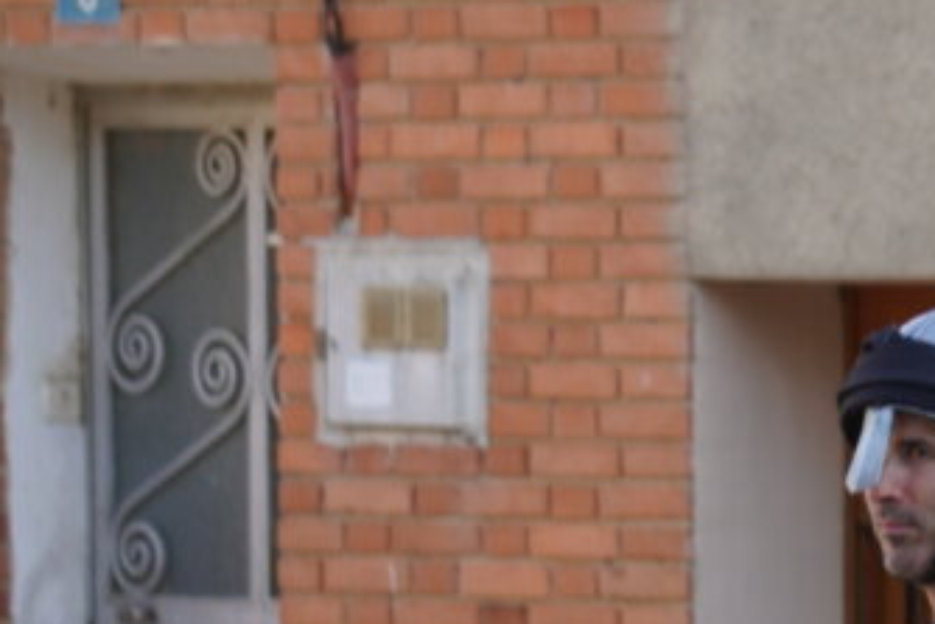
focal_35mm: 437
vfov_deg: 3.1
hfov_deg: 4.7
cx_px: 1733
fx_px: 11354
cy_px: 645
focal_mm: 76
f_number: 5
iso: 125
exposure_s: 1/125
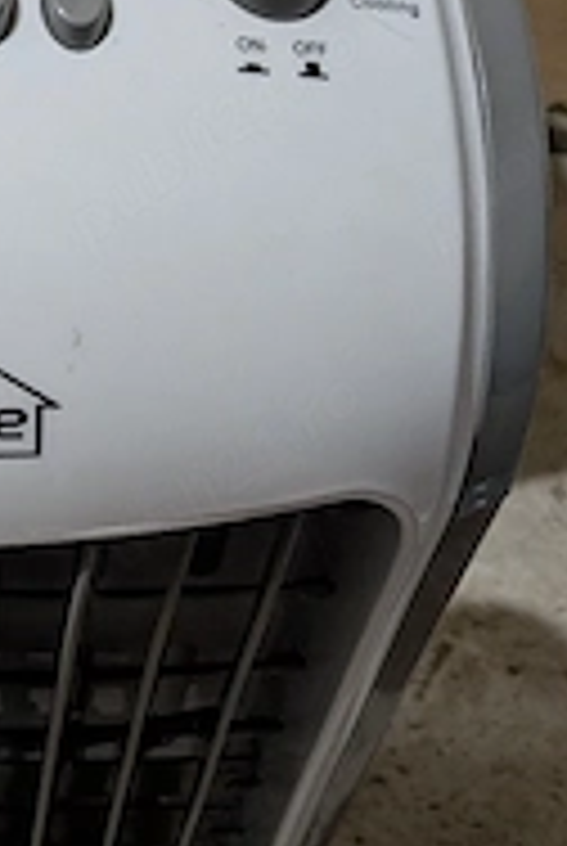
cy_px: 540
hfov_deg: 24.1
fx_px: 1247
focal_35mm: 53
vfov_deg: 37.2
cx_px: -45
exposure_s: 1/49.8
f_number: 1.7
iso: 151
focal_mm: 4.53
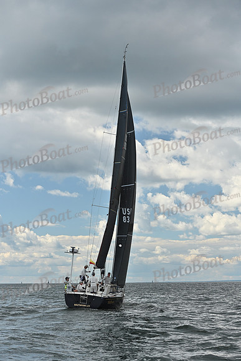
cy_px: 180
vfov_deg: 28.8
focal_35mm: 70
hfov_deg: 19.5
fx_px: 702
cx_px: 120
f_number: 5
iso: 250
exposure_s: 1/640
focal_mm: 70
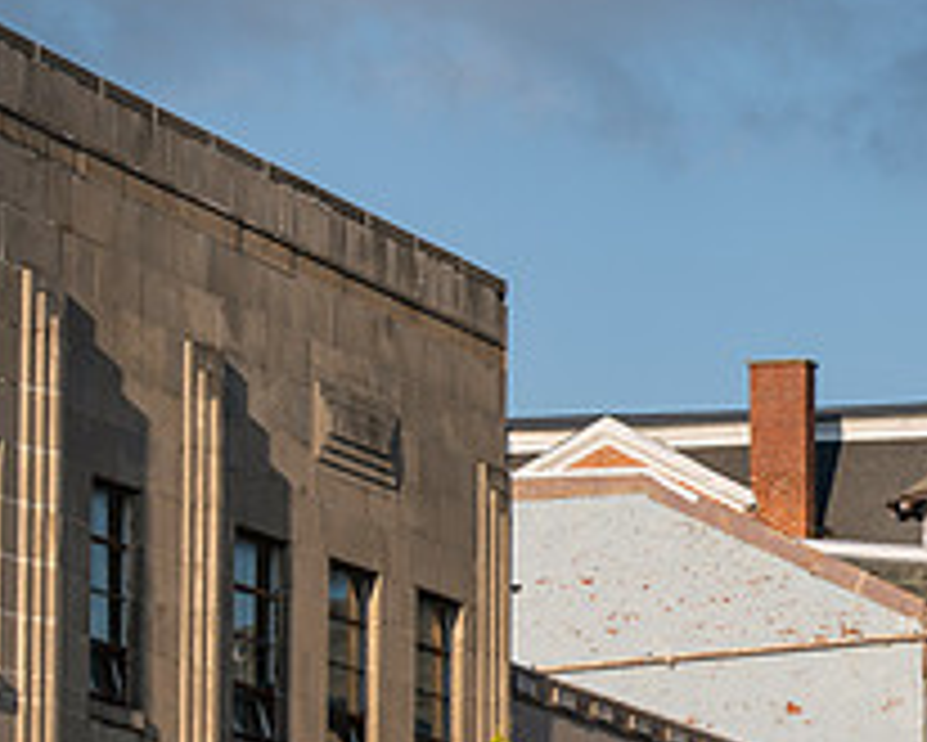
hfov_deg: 7.4
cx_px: 1300
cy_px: 623
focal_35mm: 259
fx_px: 7109
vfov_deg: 6.0
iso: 50
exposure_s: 1/500
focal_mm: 98
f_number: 4.5
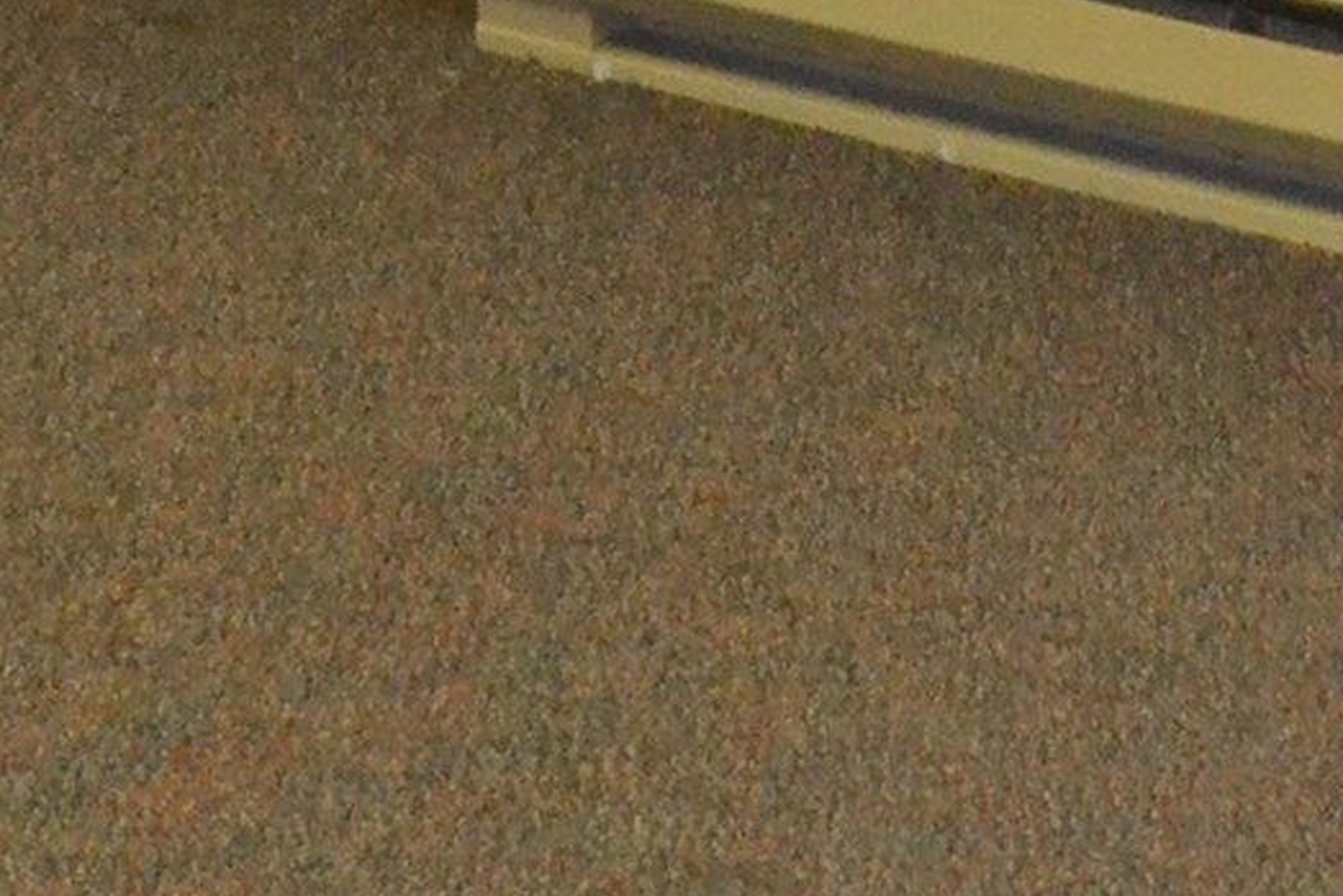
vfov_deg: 5.8
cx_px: 1726
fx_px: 8545
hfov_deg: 8.9
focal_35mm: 229
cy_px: -1271
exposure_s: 1/60
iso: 3200
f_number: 4.2
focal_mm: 26
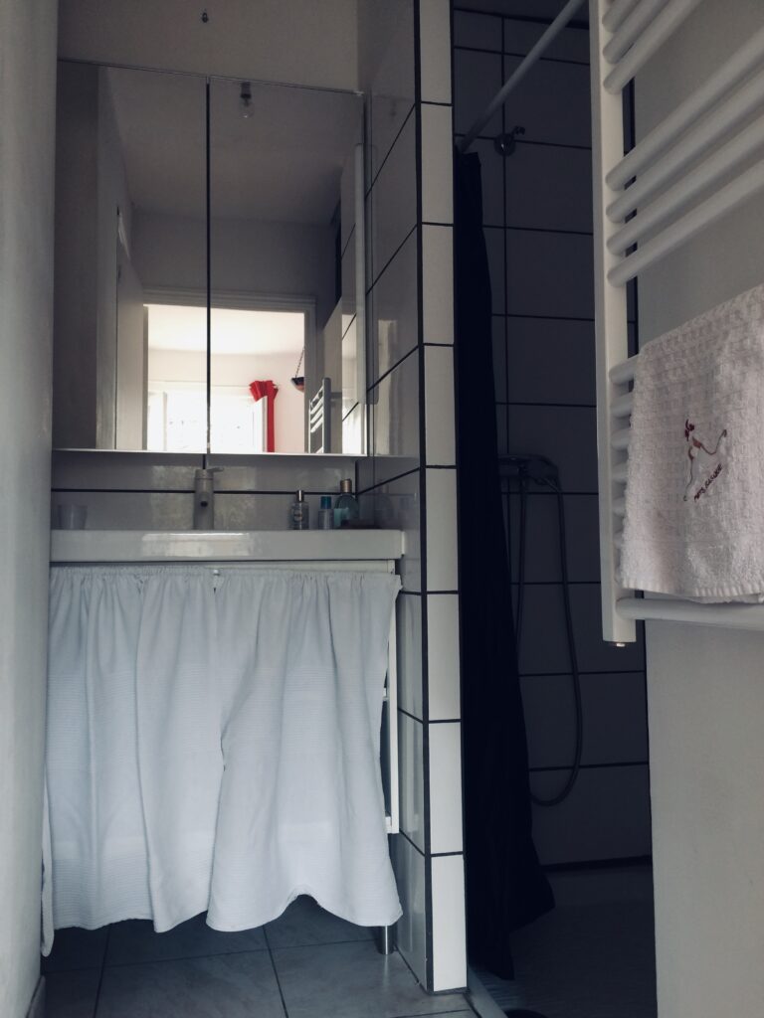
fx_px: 853
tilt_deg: +2.1
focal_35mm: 29
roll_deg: +1.7
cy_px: 509
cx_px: 382
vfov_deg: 61.7
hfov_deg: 48.2
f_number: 2.2
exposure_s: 1/33
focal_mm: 4.15
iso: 40
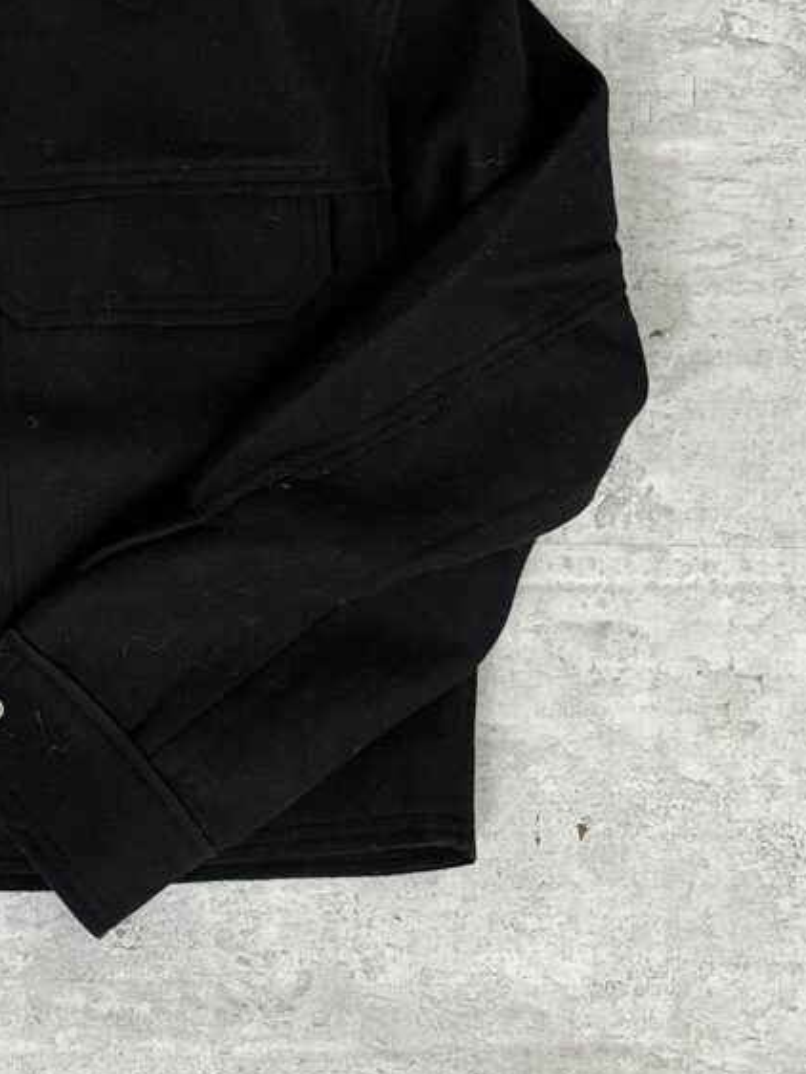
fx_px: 2296
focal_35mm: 74
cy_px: 290
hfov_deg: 19.2
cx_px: -67
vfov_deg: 26.0
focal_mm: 5.1
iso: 100
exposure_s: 1/100
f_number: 1.6
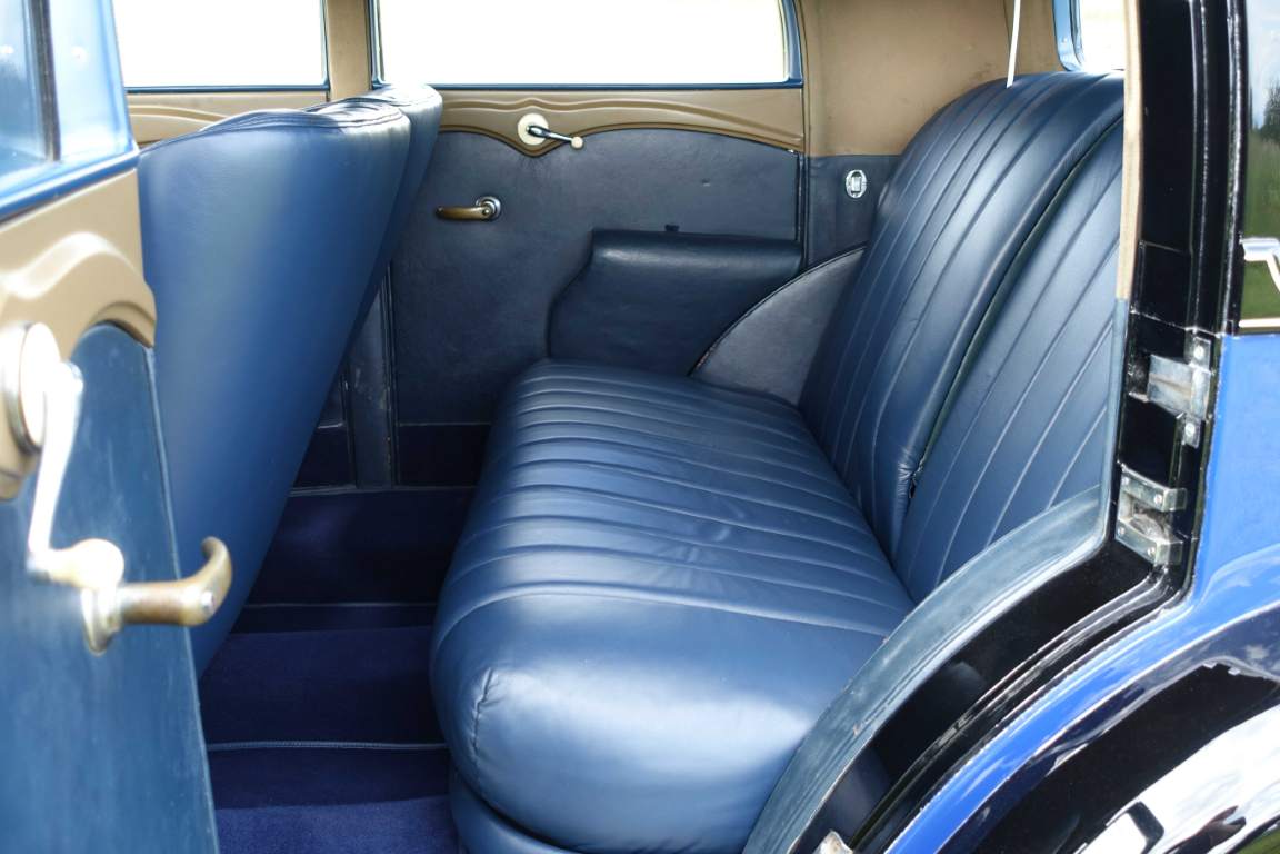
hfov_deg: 51.9
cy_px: 427
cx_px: 640
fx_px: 1315
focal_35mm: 37
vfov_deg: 35.9
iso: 125
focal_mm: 13.53
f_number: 2.8
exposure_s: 1/60
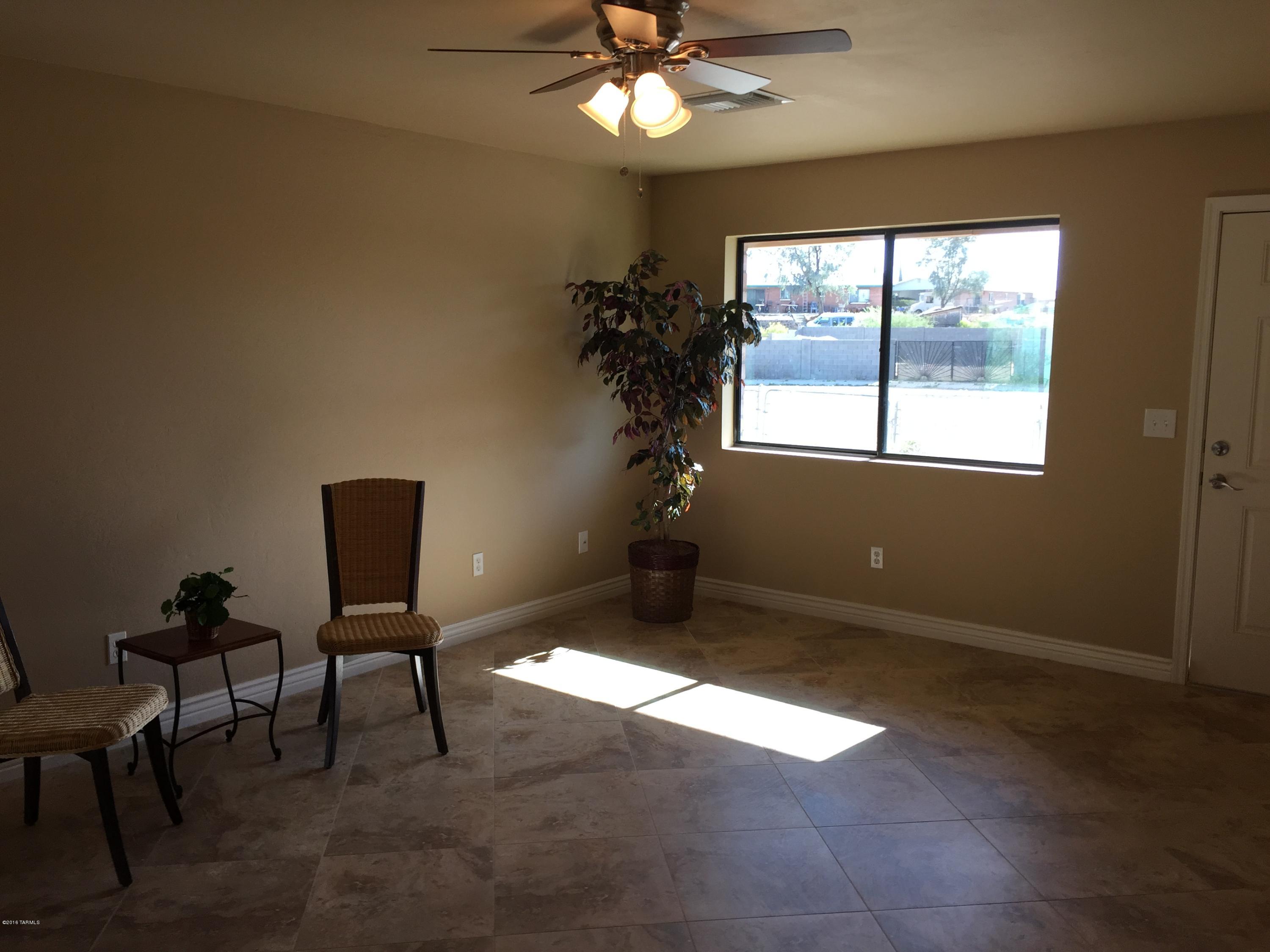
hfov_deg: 61.7
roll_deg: +0.5
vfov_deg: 48.2
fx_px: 1064
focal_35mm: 29
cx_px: 635
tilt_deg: -7.7
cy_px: 476
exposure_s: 1/120
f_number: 2.2
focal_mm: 4.15
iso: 50
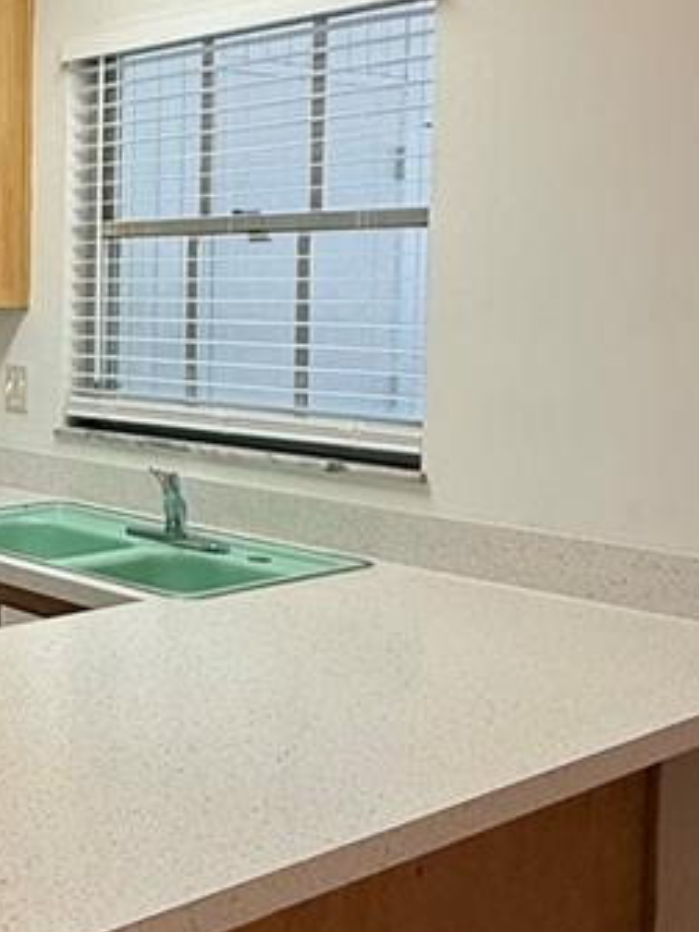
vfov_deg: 38.0
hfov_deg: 24.3
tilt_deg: -2.8
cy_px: 366
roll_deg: -0.2
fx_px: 1346
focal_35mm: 50
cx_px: -277
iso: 125
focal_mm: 2.22
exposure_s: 1/120
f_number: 2.2
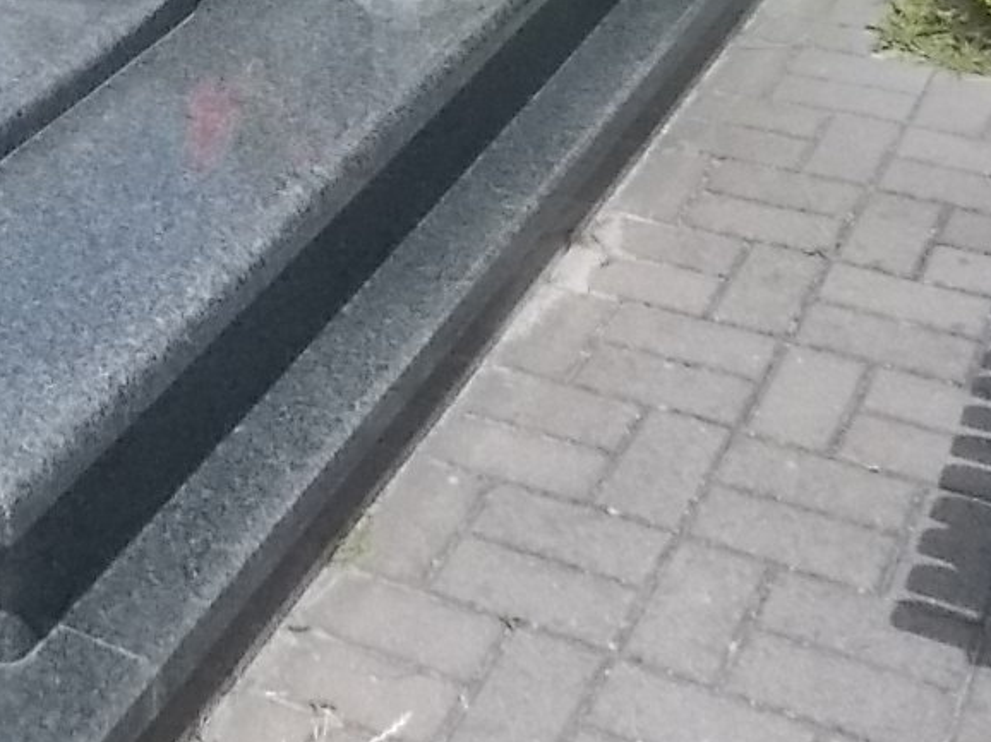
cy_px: -156
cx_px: 156
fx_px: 2060
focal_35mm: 72
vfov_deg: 19.2
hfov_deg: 26.4
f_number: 8
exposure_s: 1/800
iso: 400
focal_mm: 4.6
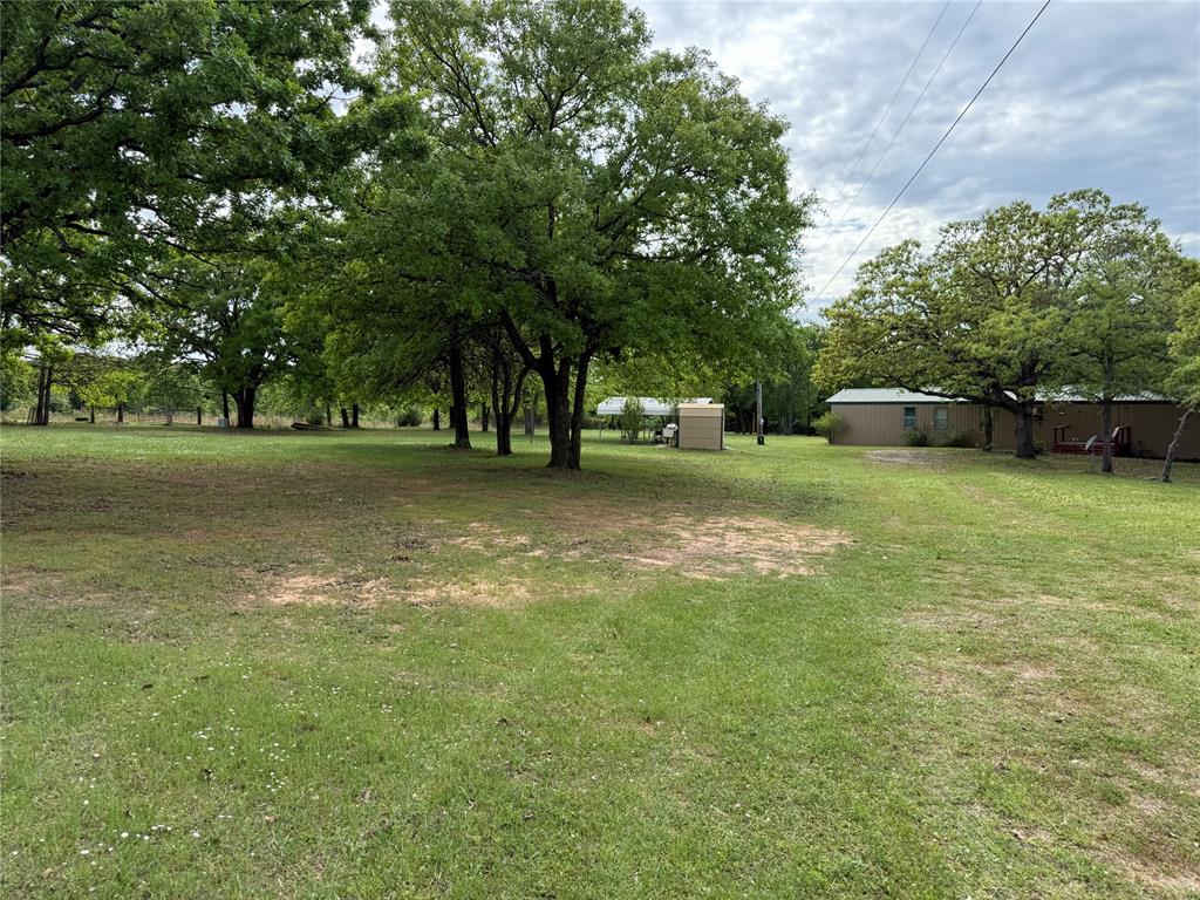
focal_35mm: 24
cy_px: 450
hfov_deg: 71.6
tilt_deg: -2.3
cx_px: 600
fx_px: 832
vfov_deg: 56.8
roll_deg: +1.1
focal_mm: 6.76
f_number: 1.78
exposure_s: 1/1250
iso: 80
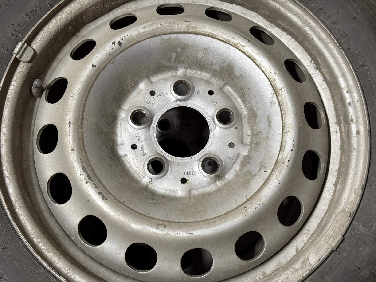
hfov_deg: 39.7
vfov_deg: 30.3
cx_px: 188
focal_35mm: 48
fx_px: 521
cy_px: 141
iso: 250
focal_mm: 6.76
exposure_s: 1/50
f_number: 1.78
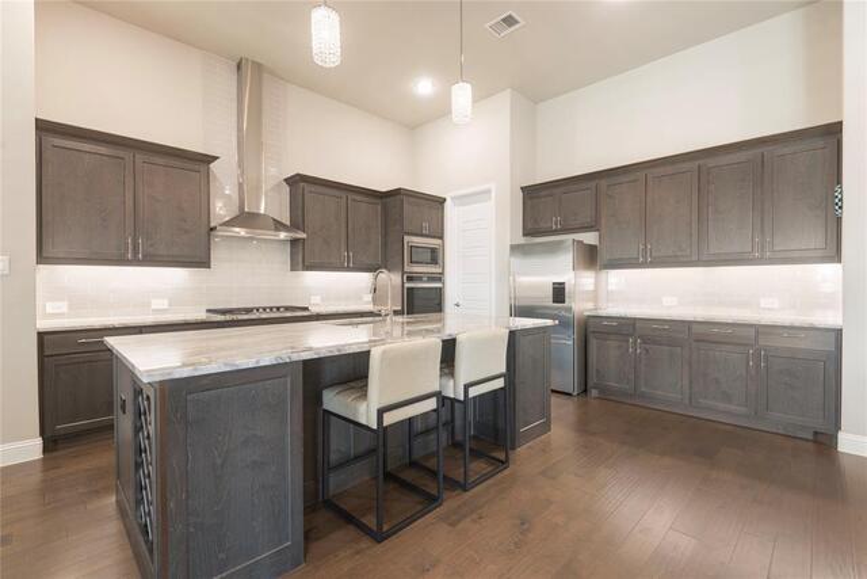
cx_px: 434
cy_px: 290
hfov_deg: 96.7
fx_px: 385
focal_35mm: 16
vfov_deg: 73.8
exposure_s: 1
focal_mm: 16
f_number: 7.1
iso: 100
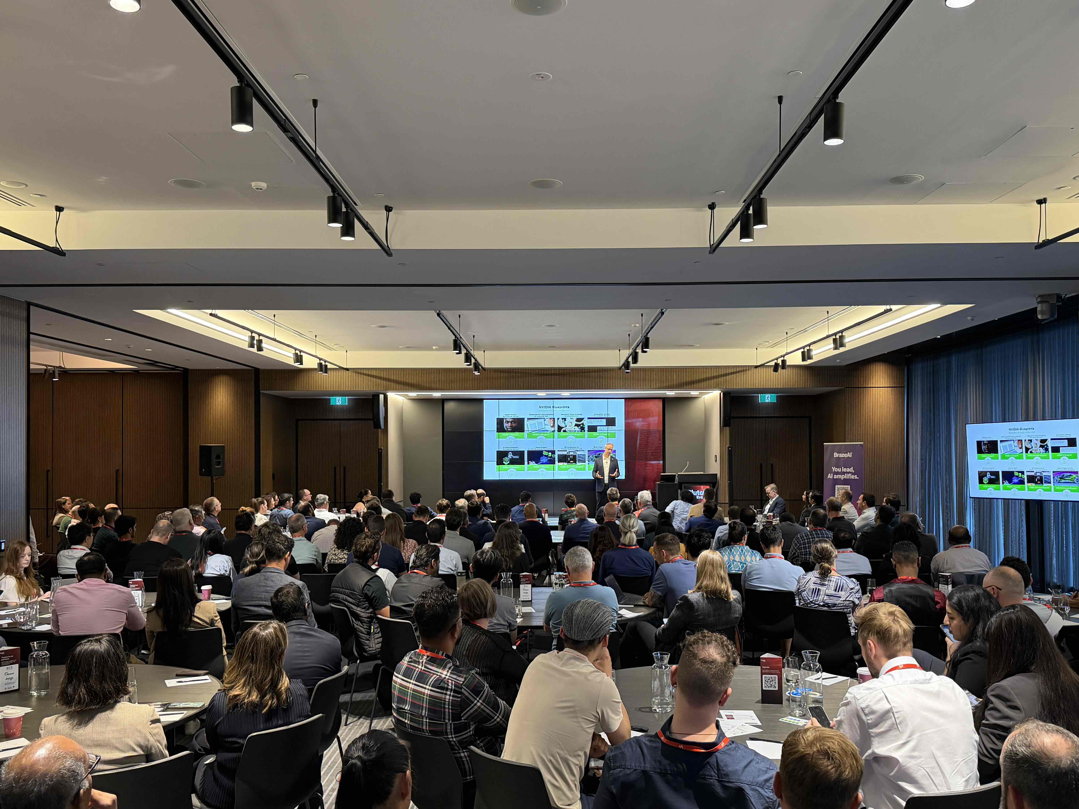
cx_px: 550
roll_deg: +0.4
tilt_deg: +1.2
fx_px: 935
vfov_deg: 46.8
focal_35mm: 30
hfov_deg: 60.0
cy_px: 435
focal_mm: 6.76
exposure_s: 1/50
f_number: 1.78
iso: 320
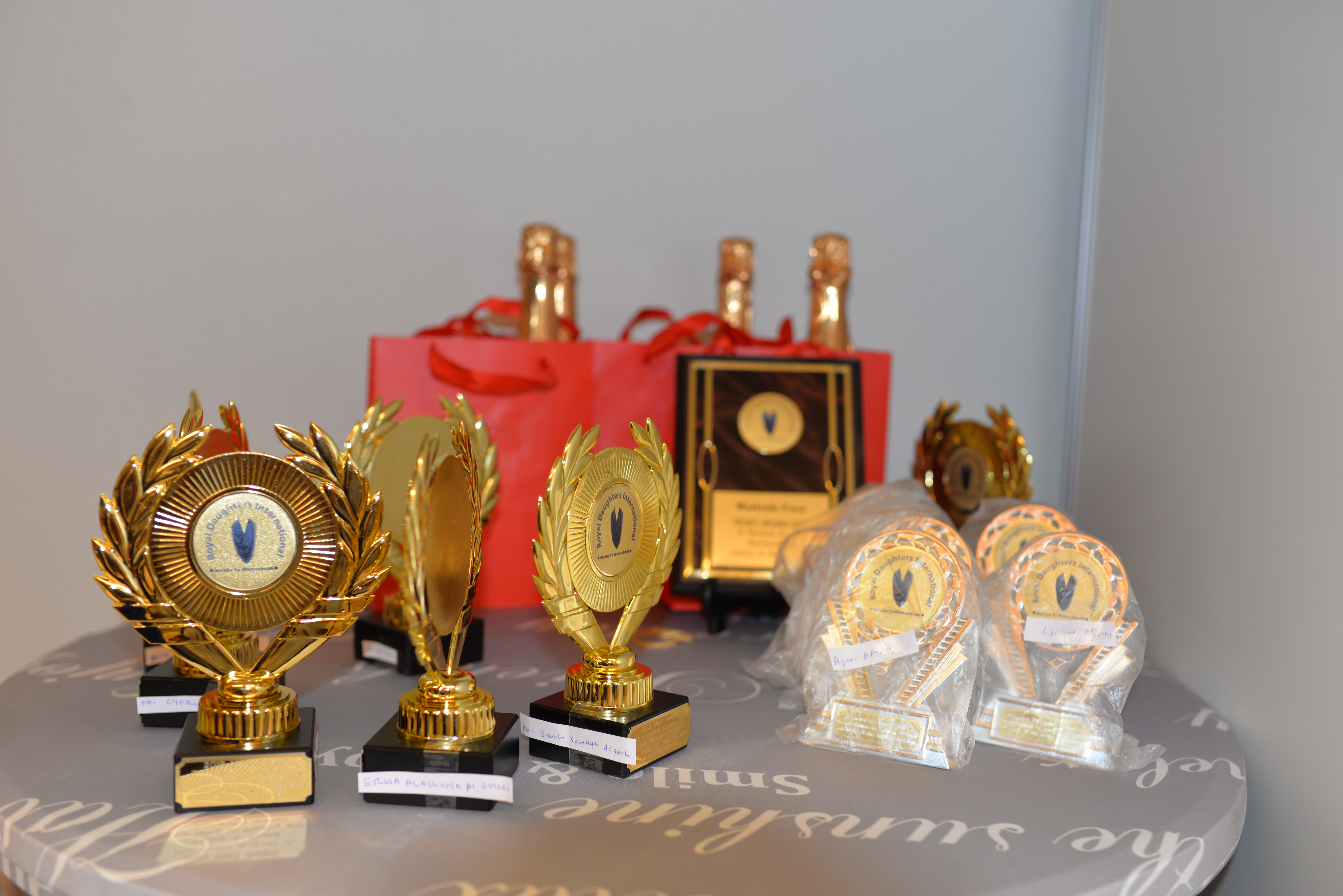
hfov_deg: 54.4
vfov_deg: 37.9
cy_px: 448
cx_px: 672
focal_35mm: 35
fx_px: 1306
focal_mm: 35
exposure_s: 1/125
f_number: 2.8
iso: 400
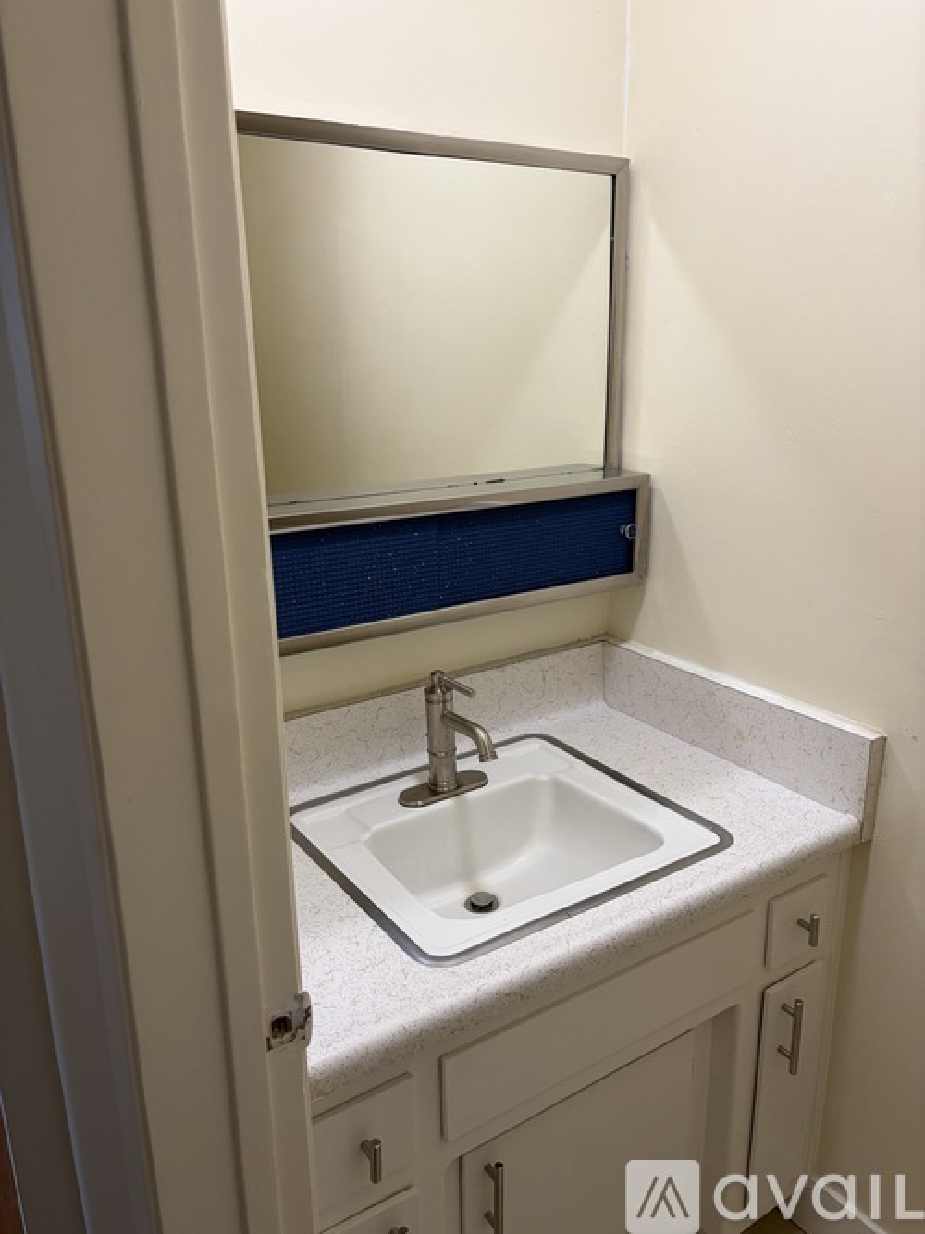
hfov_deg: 53.0
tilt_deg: -15.5
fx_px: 927
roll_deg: +1.4
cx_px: 462
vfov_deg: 67.3
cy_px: 617
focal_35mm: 26
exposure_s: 1/120
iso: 125
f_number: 1.6
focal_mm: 5.96
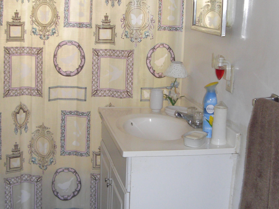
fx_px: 476
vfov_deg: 24.8
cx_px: 150
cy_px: 98
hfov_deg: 32.7
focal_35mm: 59
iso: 200
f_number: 2.7
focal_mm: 6.2
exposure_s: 1/60
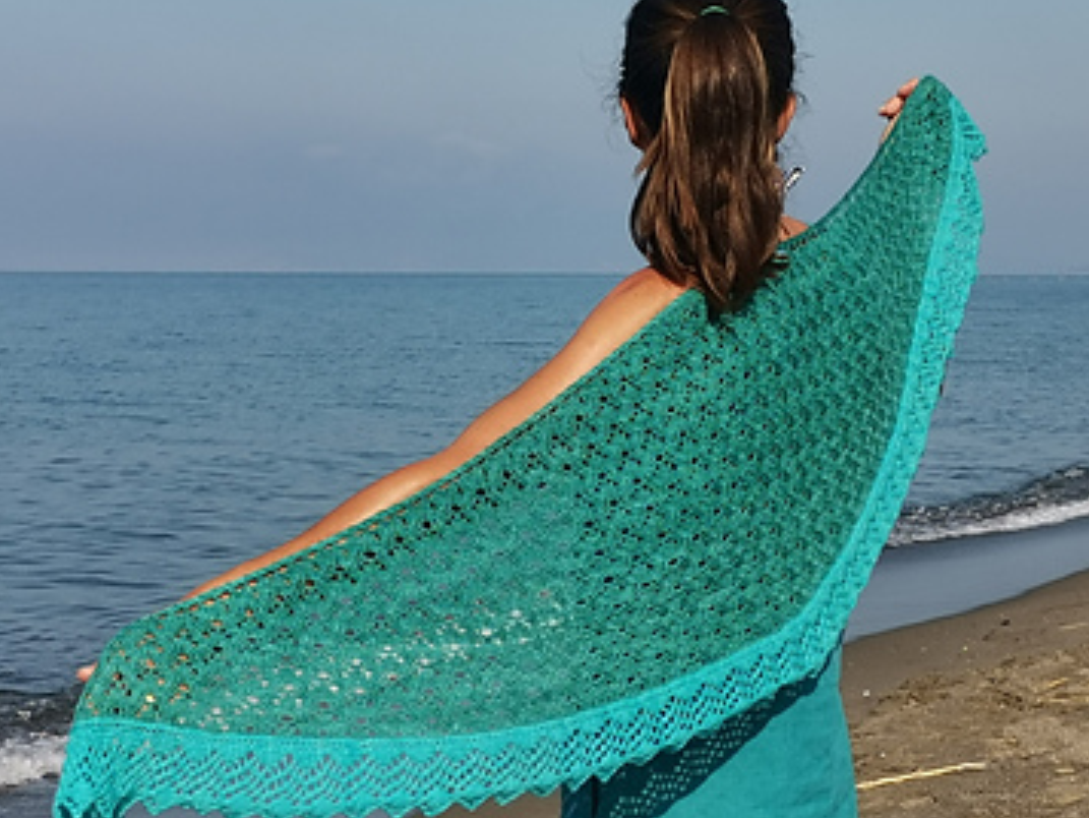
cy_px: 346
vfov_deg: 21.0
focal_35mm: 70
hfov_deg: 27.7
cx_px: 485
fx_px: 2203
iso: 50
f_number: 1.8
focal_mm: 4.75
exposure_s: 1/2058
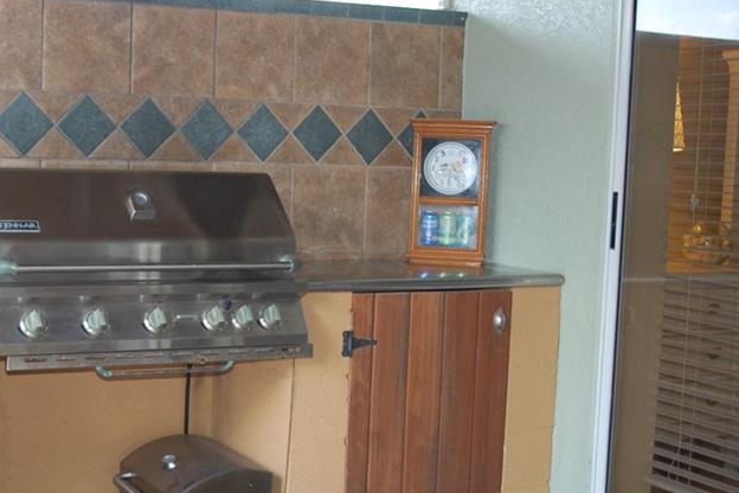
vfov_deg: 23.0
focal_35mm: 59
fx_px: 1211
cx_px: 181
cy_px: 278
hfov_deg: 33.2
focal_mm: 24
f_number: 4
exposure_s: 1/60
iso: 400
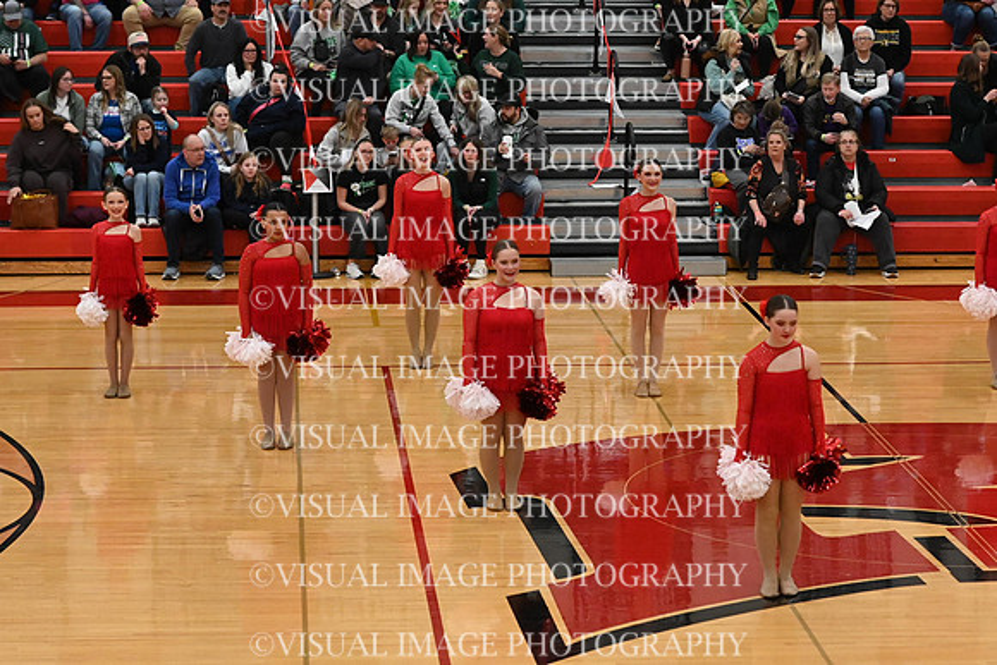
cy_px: 332
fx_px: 2908
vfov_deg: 13.0
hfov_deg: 19.5
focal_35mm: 105
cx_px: 498
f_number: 4
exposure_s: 1/400
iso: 6400
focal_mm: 70
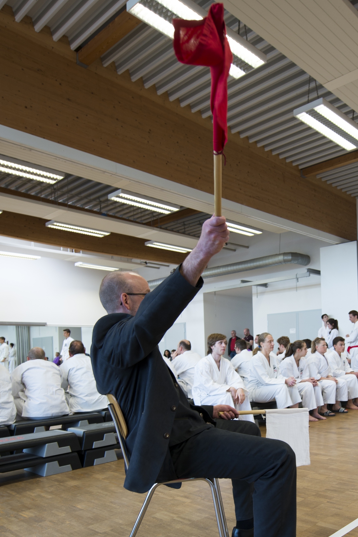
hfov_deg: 42.6
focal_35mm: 30
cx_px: 257
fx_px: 447
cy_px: 355
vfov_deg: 60.5
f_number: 3.5
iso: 100
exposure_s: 1/50
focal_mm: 16
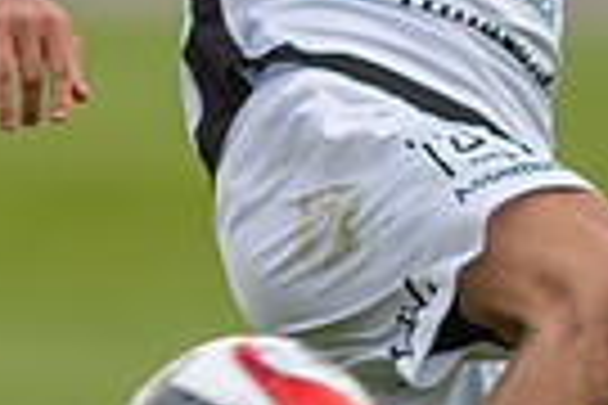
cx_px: -279
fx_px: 32610
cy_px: -281
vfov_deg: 0.7
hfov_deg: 1.1
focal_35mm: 1931
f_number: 3.2
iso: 250
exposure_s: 1/1600
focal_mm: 300
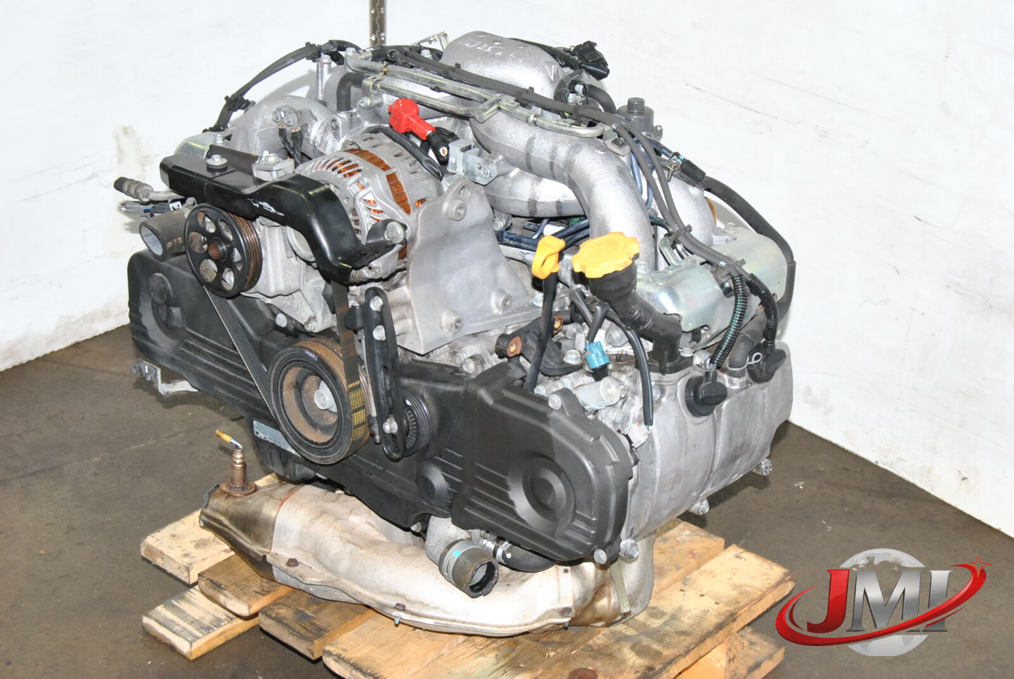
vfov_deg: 21.6
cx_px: 507
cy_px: 340
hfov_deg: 31.9
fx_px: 1777
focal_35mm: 63
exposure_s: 1/200
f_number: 9
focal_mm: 42
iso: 800
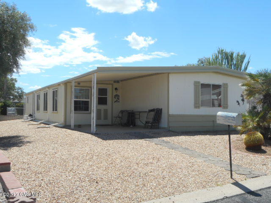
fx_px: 305
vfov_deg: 36.8
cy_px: 102
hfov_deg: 47.9
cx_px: 136
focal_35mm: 39
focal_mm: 6.9
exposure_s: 1/400
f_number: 4.5
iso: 80
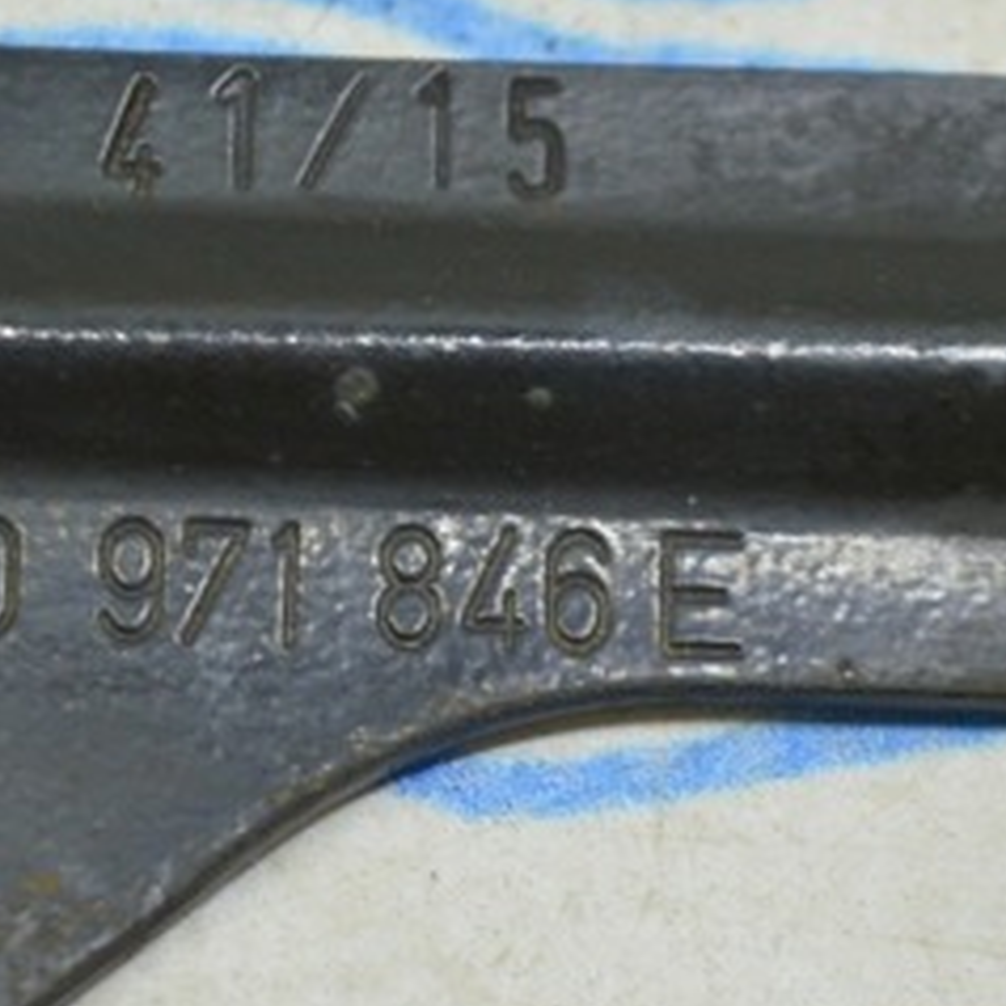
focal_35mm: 178
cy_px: 514
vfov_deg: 9.8
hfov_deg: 9.8
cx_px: 465
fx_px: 5853
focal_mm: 52
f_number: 5.6
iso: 400
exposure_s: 1/20
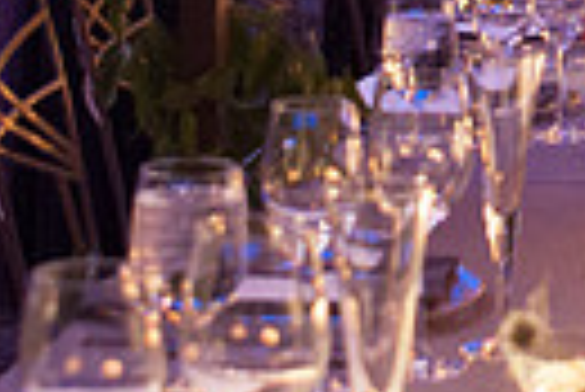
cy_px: -223
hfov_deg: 12.4
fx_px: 2603
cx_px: 788
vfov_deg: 8.4
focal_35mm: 160
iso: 1000
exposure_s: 1/30
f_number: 2.8
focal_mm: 24
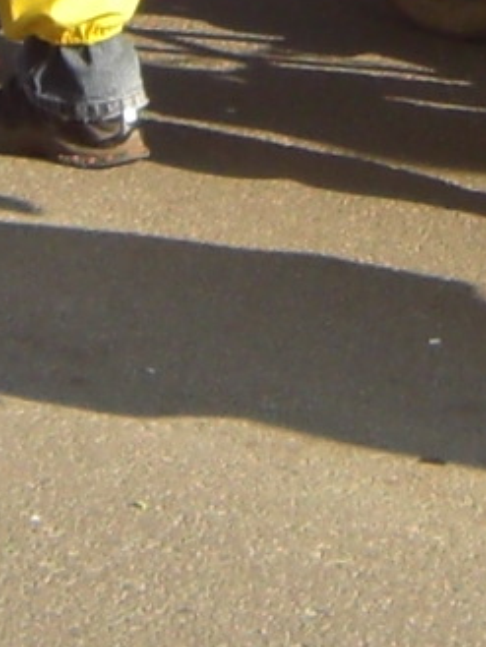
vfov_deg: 6.0
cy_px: -517
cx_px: 543
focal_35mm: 325
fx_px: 6080
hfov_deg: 4.6
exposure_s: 1/640
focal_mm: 6.2
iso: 64
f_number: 2.7
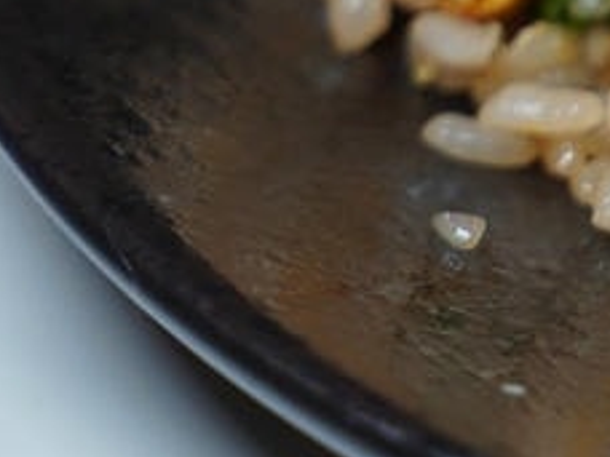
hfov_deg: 5.4
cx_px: 1113
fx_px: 6414
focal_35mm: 364
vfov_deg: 4.0
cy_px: -478
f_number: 4
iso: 160
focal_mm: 72
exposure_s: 1/80
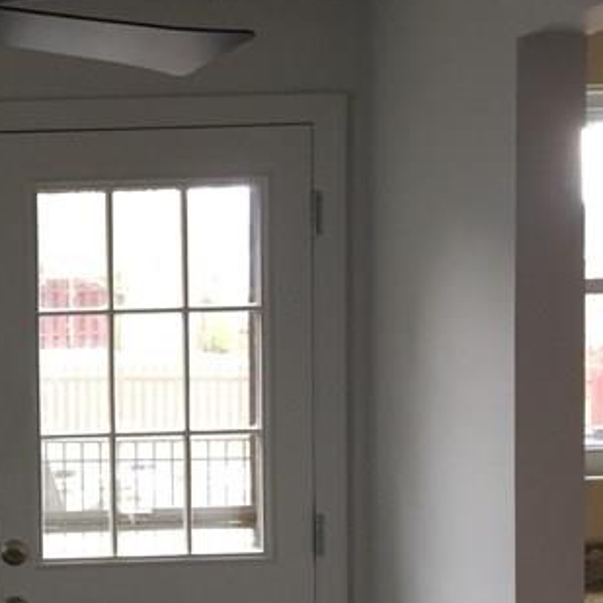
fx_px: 1675
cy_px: 443
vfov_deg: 20.3
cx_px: -199
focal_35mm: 85
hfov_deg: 18.8
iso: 80
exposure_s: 1/30
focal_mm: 4.15
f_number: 2.2
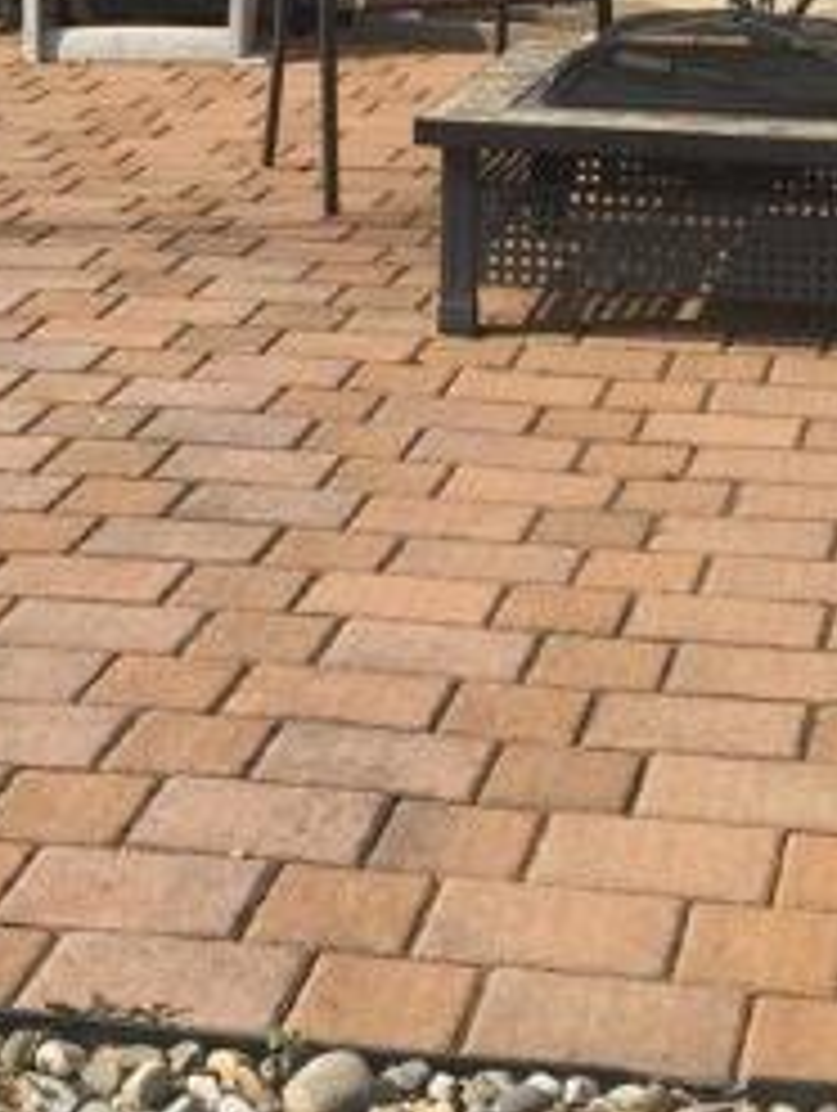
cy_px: 144
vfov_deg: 21.3
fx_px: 2894
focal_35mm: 90
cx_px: 626
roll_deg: +1.2
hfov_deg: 16.4
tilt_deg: -9.3
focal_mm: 4.15
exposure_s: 1/1721
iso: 32
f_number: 2.2
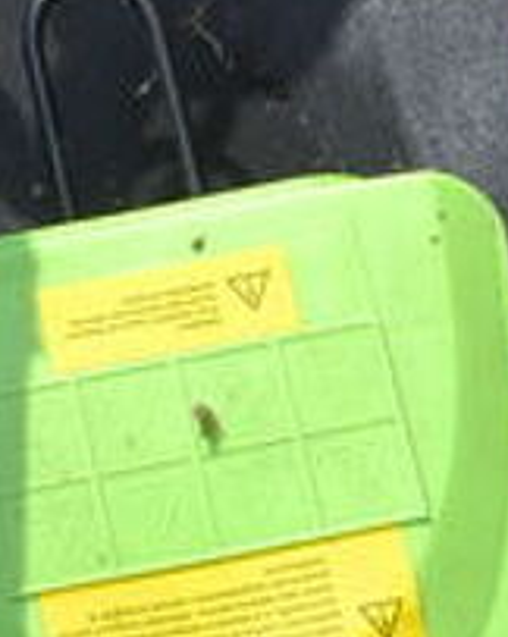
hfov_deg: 6.5
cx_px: -649
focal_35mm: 229
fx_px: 4310
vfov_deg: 8.3
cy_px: -315
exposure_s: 1/250
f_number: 8
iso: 100
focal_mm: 22
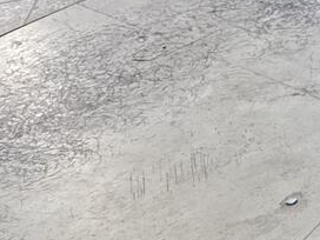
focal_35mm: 127
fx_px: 1174
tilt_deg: -31.4
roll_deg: +6.7
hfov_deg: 12.1
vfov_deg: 11.7
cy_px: 139
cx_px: 792
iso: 64
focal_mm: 6.76
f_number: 1.78
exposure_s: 1/128
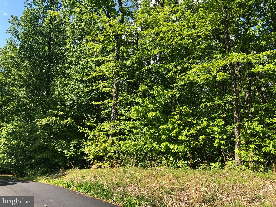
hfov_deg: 63.4
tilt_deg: +10.5
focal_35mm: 28
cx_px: 138
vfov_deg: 49.7
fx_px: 223
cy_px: 104
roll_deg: -1.3
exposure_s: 1/747
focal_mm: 3.99
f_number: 1.8
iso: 20
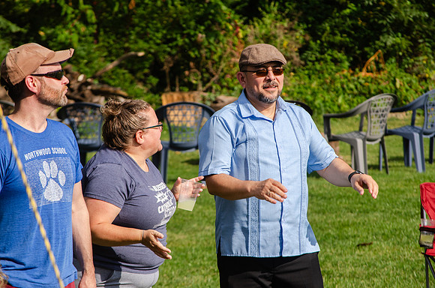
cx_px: 218
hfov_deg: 9.5
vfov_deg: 6.3
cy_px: 144
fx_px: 2622
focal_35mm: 218
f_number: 7.1
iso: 200
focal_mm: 145
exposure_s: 1/800
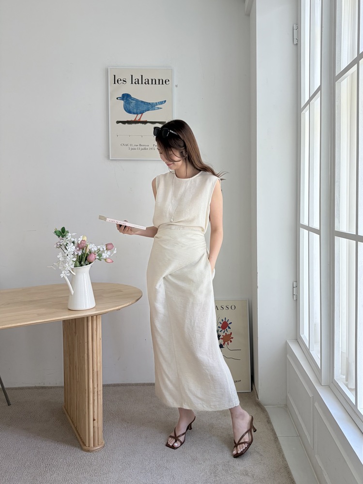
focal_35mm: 26
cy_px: 242
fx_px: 364
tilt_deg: -3.5
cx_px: 182
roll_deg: +0.4
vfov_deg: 67.3
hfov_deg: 53.1
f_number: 1.6
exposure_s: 1/121
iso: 80
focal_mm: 5.96
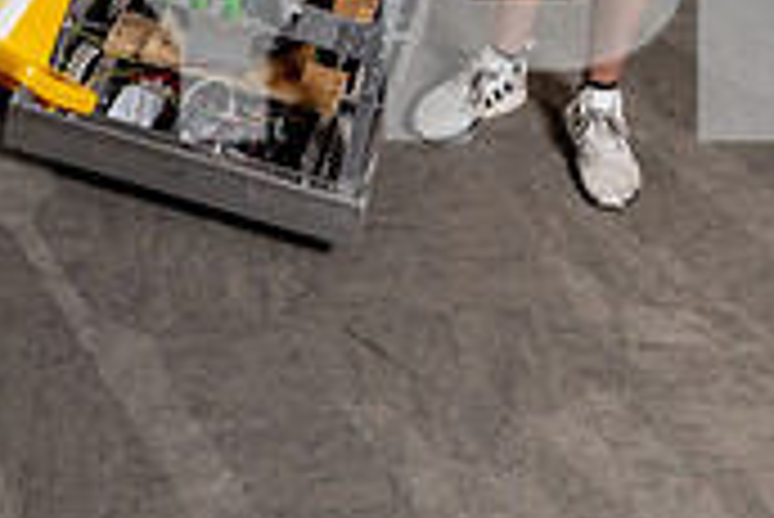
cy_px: -311
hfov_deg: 25.0
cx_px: 342
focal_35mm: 81
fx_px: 1743
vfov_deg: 15.3
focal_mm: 31
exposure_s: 1/250
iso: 500
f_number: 6.3
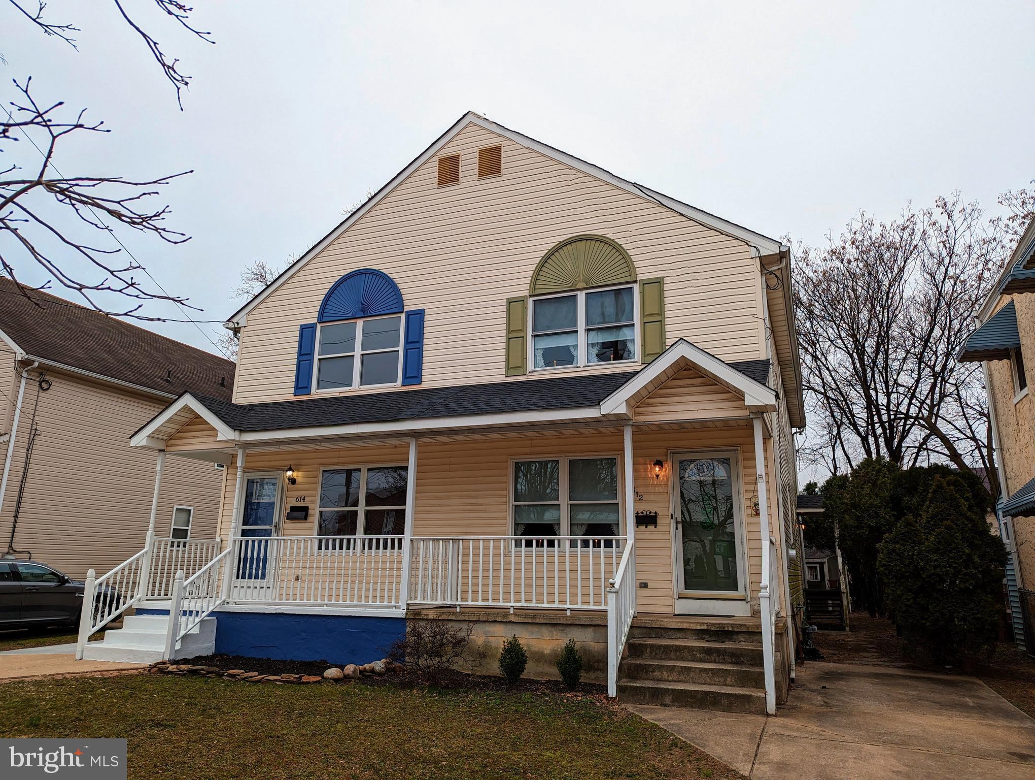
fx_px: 719
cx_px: 518
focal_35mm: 24
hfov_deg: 71.5
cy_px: 390
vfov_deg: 56.9
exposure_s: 1/466
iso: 46
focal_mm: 6.81
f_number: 1.85
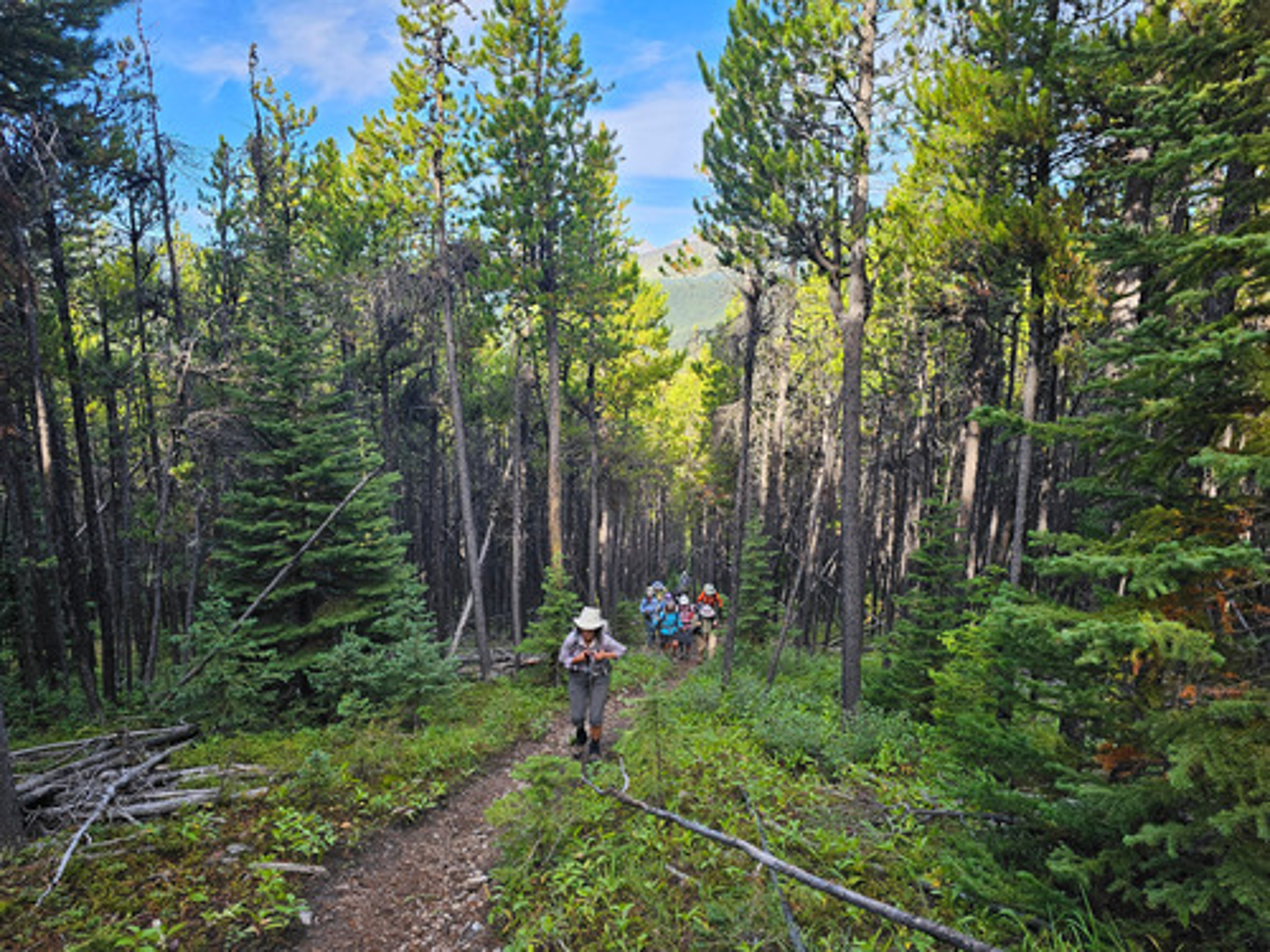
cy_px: 476
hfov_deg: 73.9
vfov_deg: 58.9
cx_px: 635
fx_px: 844
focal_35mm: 23
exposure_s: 1/180
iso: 25
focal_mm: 6.3
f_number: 1.7
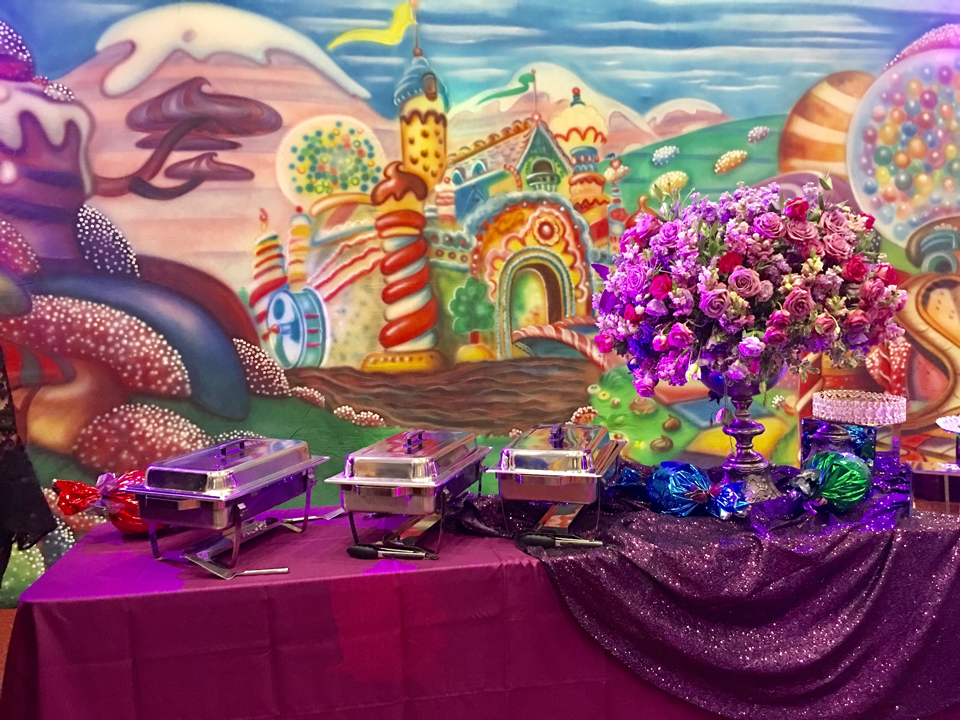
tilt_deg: -5.5
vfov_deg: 48.2
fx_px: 804
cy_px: 360
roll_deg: +1.3
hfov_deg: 61.7
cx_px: 480
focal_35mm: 29
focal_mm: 4.15
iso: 80
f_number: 2.2
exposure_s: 1/4
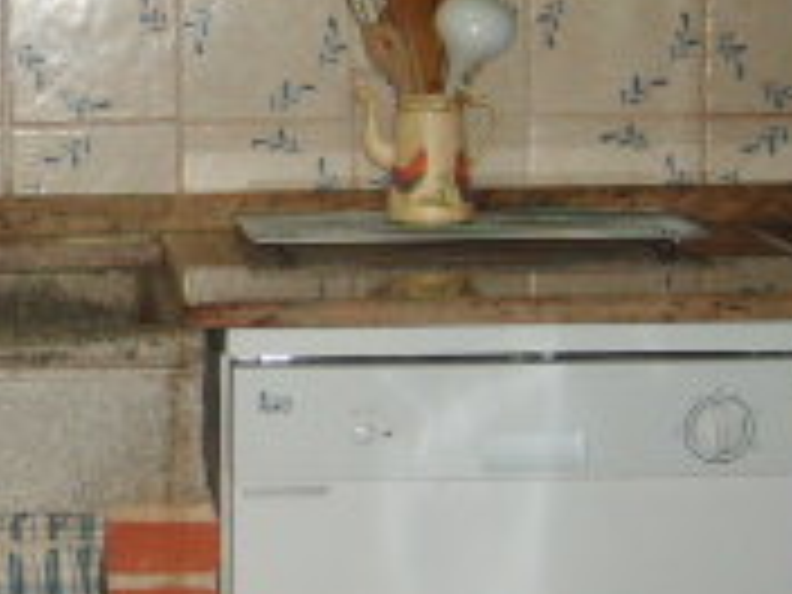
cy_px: 266
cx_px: -292
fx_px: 2906
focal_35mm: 127
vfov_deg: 11.7
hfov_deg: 14.7
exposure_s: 1/45
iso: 100
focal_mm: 5.8
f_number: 2.8
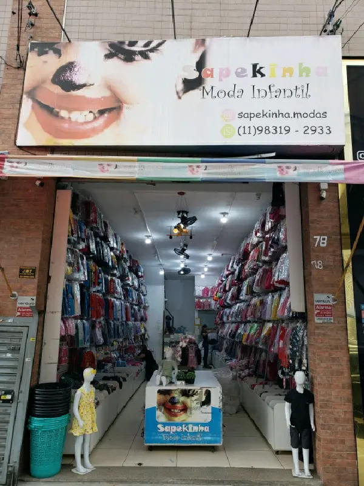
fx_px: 365
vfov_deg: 67.3
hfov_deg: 53.1
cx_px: 182
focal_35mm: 26
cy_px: 243
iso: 100
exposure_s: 1/120
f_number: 2.4
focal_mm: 4.3
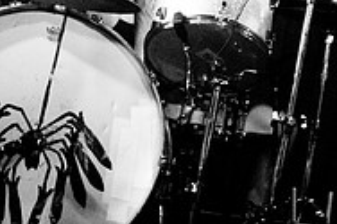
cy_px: -30
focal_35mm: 139
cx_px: -32
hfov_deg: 14.4
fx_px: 1300
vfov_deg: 9.7
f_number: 1.8
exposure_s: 1/50
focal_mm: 30
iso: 1000
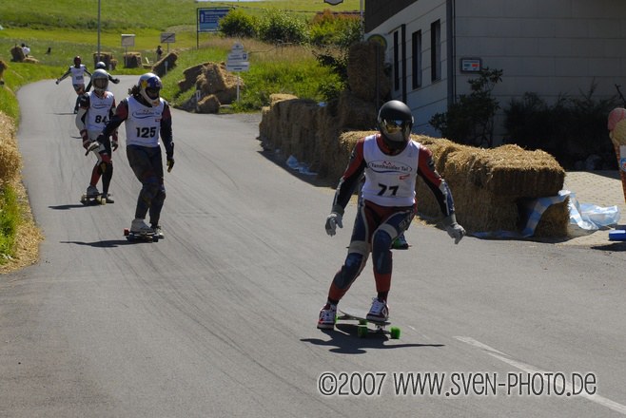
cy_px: 209
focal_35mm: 120
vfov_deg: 11.4
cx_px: 313
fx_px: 2088
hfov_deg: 17.0
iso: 200
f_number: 8
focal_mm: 80
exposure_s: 1/750
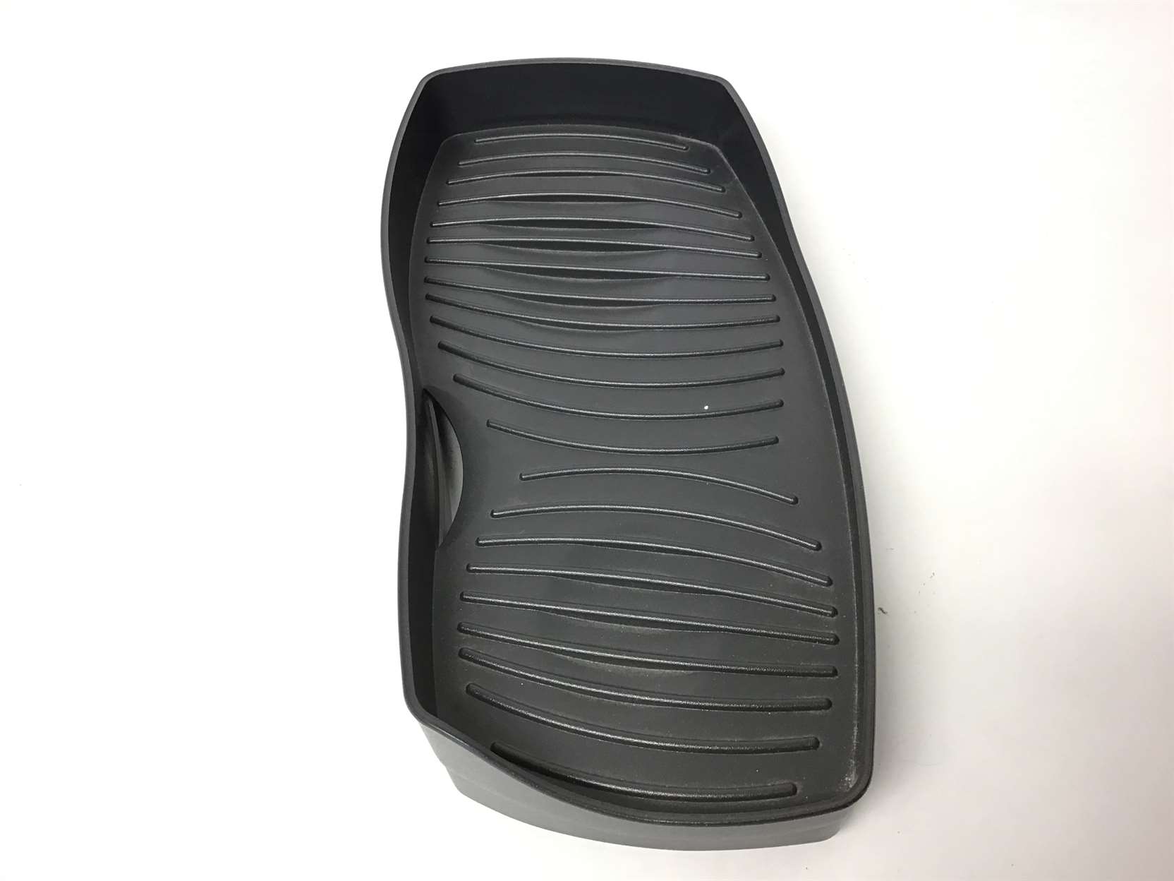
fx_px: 1051
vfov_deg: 45.4
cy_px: 440
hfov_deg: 58.4
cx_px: 587
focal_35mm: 31
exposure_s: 1/30
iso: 64
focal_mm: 3.3
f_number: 2.4
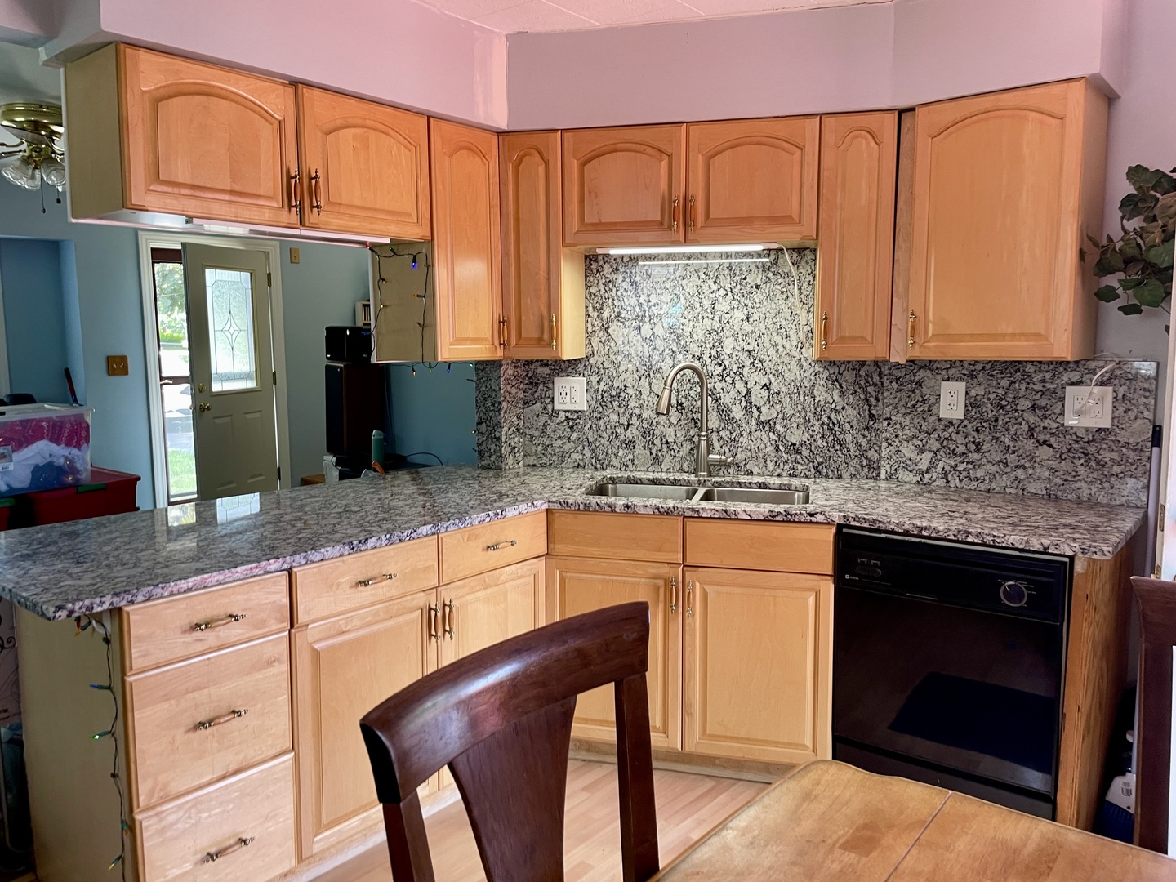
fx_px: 883
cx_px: 588
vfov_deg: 53.1
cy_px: 441
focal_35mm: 26
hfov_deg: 67.3
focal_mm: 4.2
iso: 80
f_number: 1.6
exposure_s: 1/60
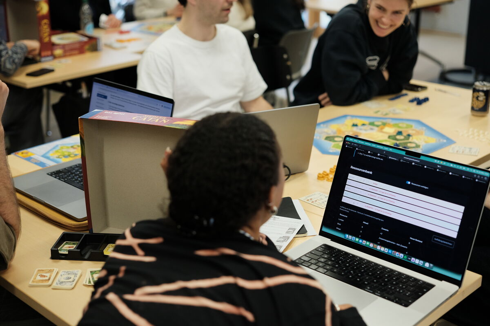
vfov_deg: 27.0
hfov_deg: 39.6
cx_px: 245
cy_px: 163
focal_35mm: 50
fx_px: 681
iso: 800
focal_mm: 33
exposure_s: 1/180
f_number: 1.8
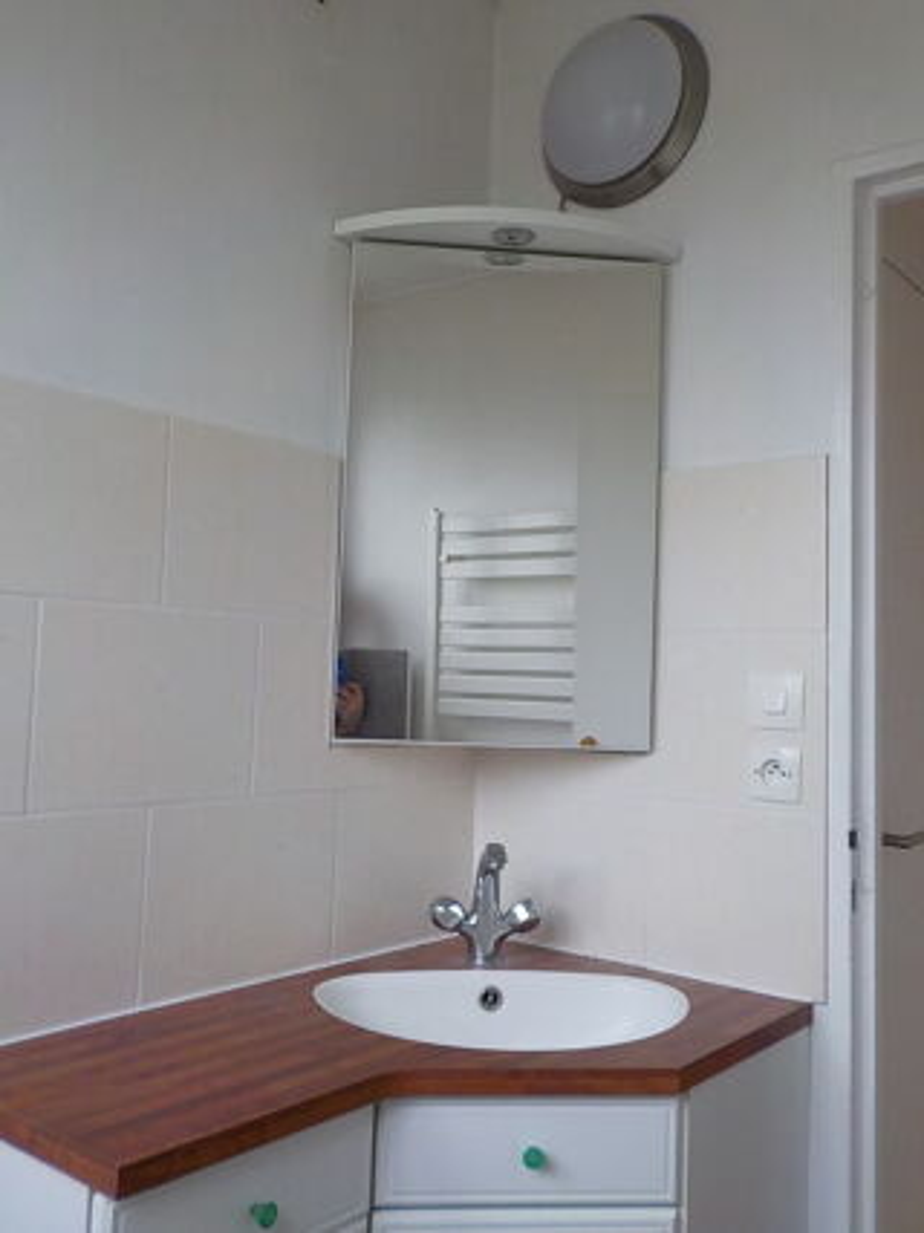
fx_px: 1068
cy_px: 616
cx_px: 462
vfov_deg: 60.0
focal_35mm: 30
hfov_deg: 46.8
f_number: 3.3
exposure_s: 1/50
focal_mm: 4.1
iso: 125
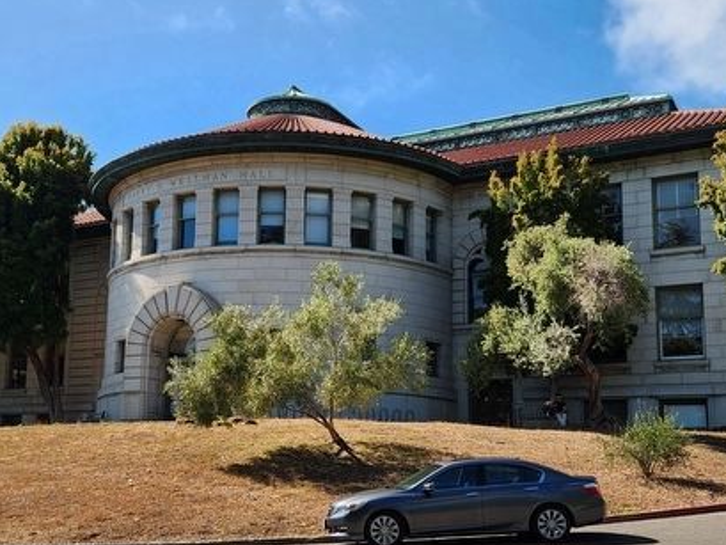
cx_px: 282
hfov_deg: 41.8
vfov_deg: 32.0
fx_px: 944
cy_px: 353
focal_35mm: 45
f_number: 1.8
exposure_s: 1/717
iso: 20
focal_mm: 5.4
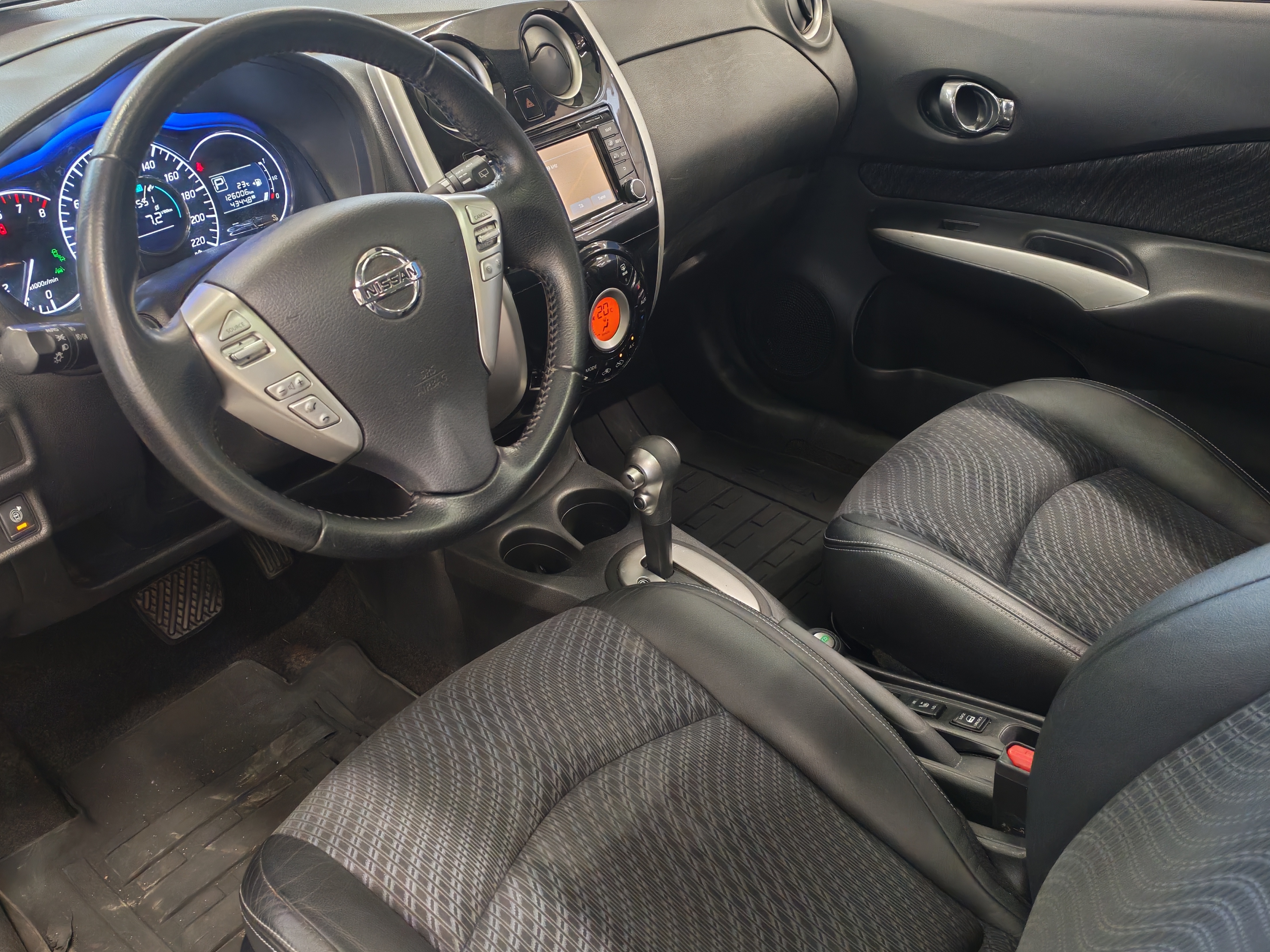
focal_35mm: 33
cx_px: 610
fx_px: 1211
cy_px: 470
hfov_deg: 55.3
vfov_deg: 42.9
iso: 1250
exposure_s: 1/50
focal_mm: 6.12
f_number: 1.9
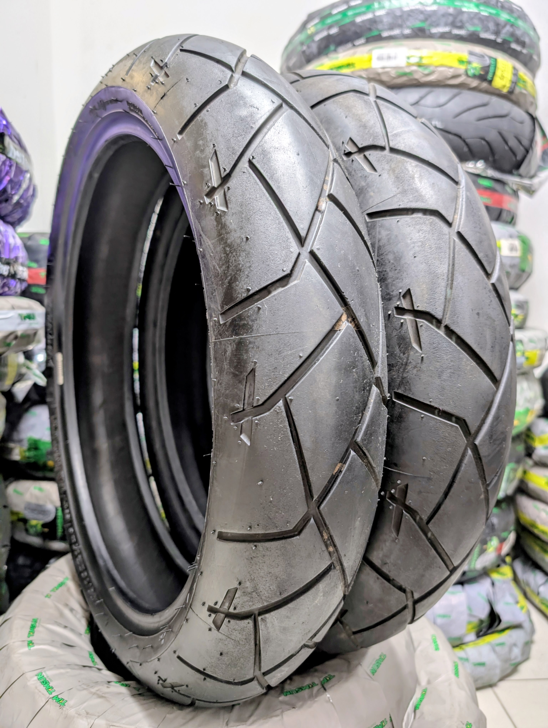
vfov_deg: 71.5
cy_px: 364
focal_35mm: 24
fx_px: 505
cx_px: 274
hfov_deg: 56.9
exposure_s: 1/39
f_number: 1.68
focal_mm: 6.9
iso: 37
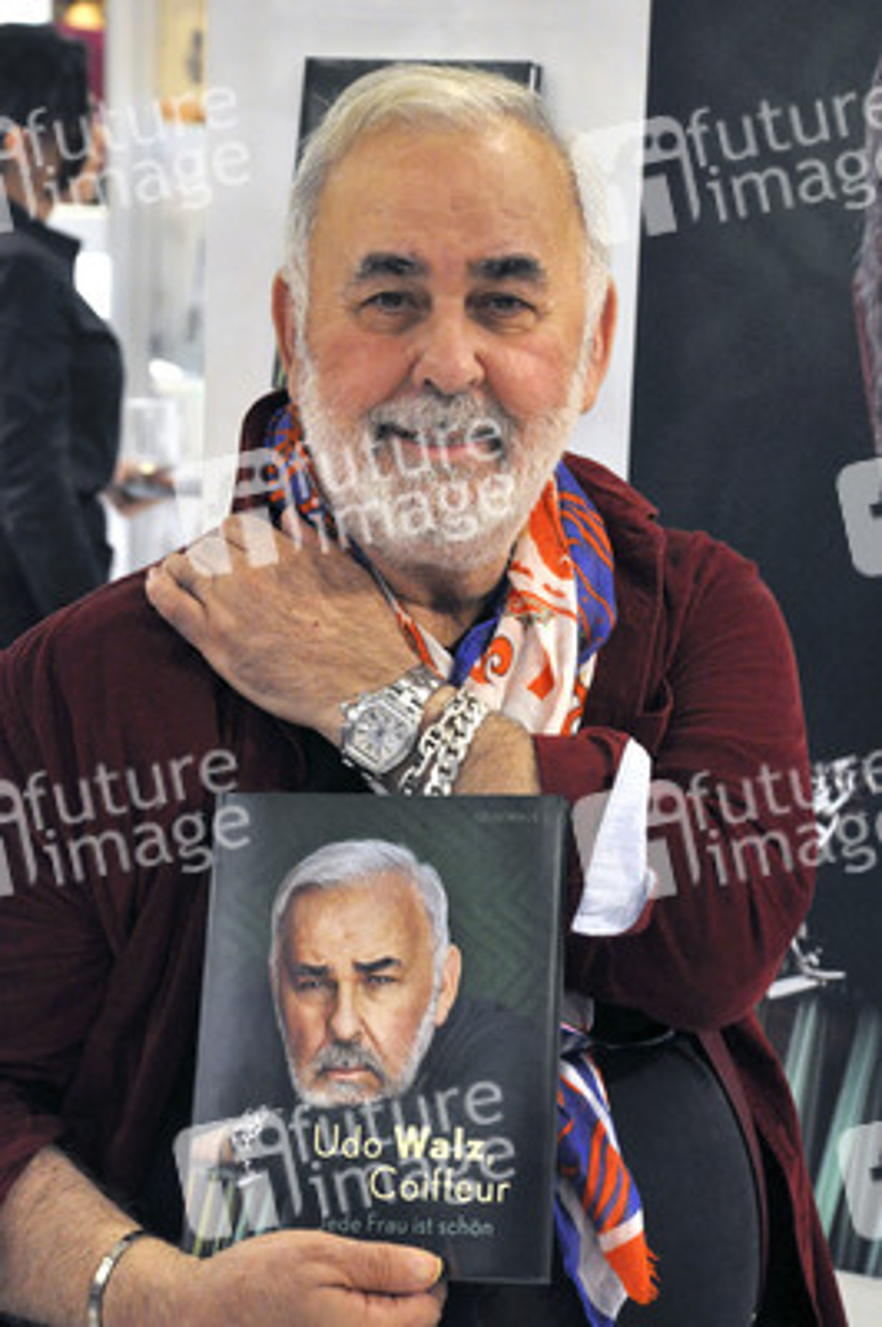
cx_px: 441
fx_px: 3865
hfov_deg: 13.0
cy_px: 664
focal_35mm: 105
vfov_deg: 19.5
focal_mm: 70
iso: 2500
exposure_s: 1/80
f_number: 5.3
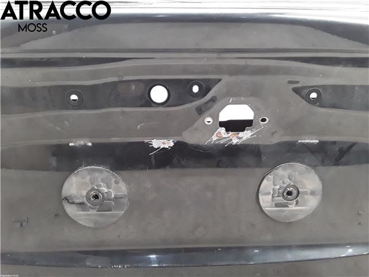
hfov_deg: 63.4
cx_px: 184
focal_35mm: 28
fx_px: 298
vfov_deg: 49.7
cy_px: 138
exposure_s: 1/25
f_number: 1.9
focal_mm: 2.91
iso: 200
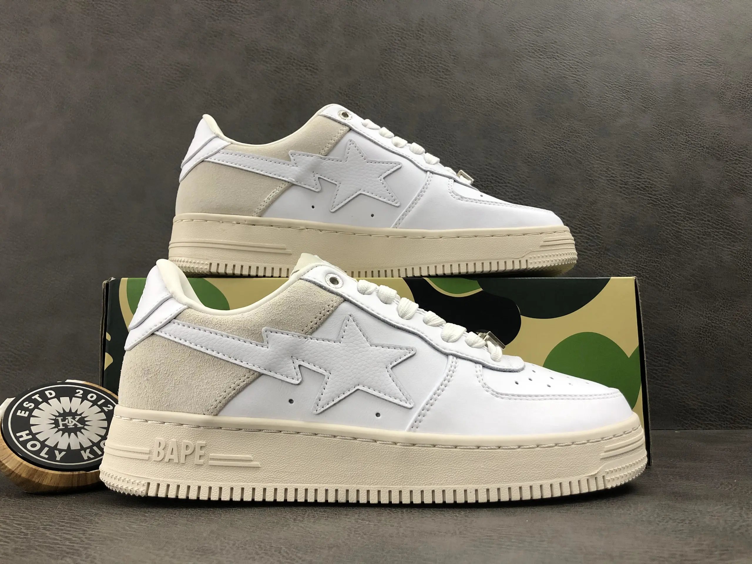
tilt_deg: +7.1
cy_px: 282
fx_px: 608
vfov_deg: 49.7
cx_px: 376
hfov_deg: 63.4
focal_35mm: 28
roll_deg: +0.5
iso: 32
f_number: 1.8
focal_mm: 4
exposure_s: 1/30
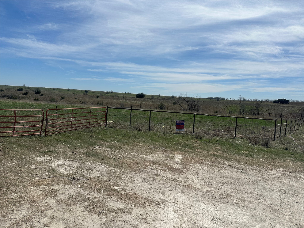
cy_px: 114
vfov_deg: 56.8
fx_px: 211
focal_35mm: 24
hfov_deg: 71.6
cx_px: 152
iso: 80
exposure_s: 1/10753
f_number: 1.78
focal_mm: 6.86
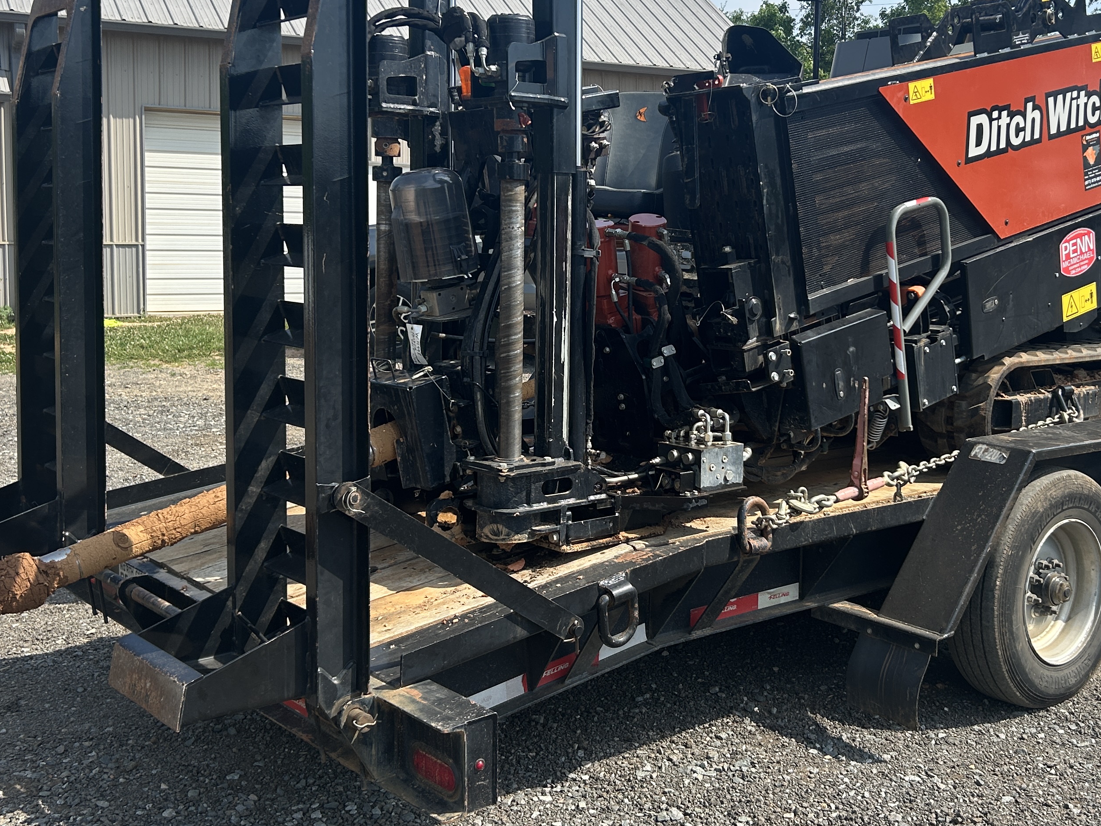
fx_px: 1336
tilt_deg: -6.4
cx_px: 668
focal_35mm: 42
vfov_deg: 34.3
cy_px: 339
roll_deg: -1.2
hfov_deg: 44.5
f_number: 1.5
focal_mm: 5.7
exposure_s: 1/2457
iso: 50
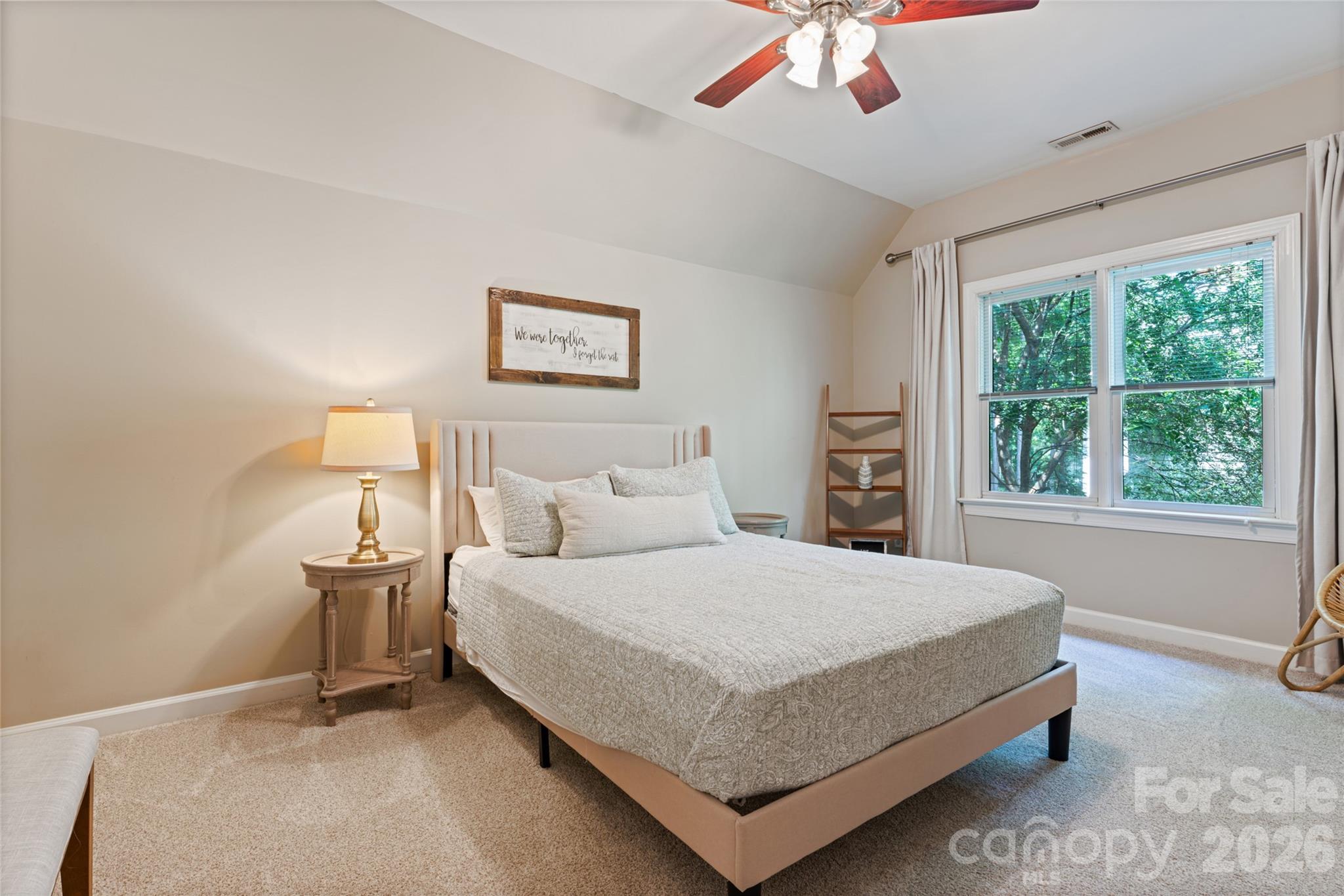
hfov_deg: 94.0
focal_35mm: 17
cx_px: 672
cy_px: 448
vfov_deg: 71.1
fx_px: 627
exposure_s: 3.2
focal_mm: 16.8
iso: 100
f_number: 13
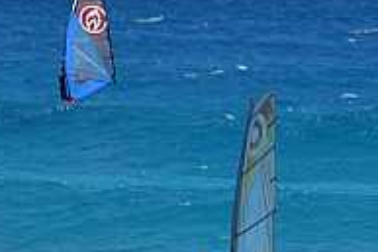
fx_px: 12525
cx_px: 474
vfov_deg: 1.2
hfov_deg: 1.7
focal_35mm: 1192
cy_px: 258
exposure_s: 1/1000
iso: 200
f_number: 8
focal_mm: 300
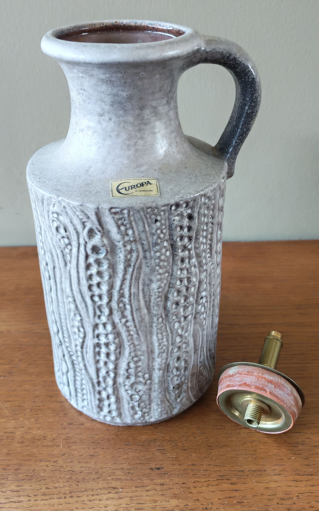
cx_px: 158
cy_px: 258
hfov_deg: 32.8
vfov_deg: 50.4
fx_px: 542
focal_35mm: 39
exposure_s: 1/100
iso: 1600
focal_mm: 6.12
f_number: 1.9
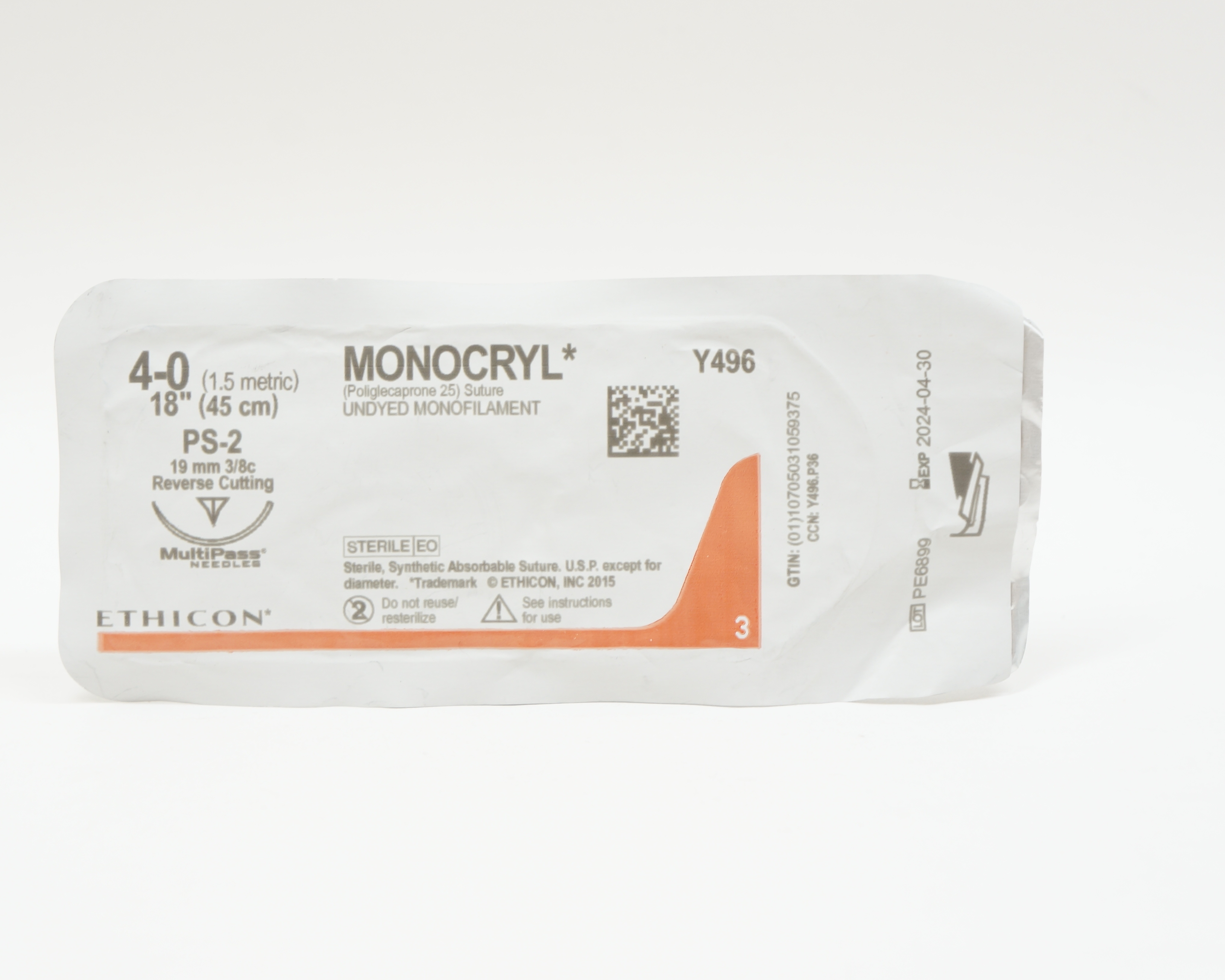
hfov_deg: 27.9
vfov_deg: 22.5
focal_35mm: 68
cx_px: 546
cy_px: 488
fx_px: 2466
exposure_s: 1/40
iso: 400
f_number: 6.3
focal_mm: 40
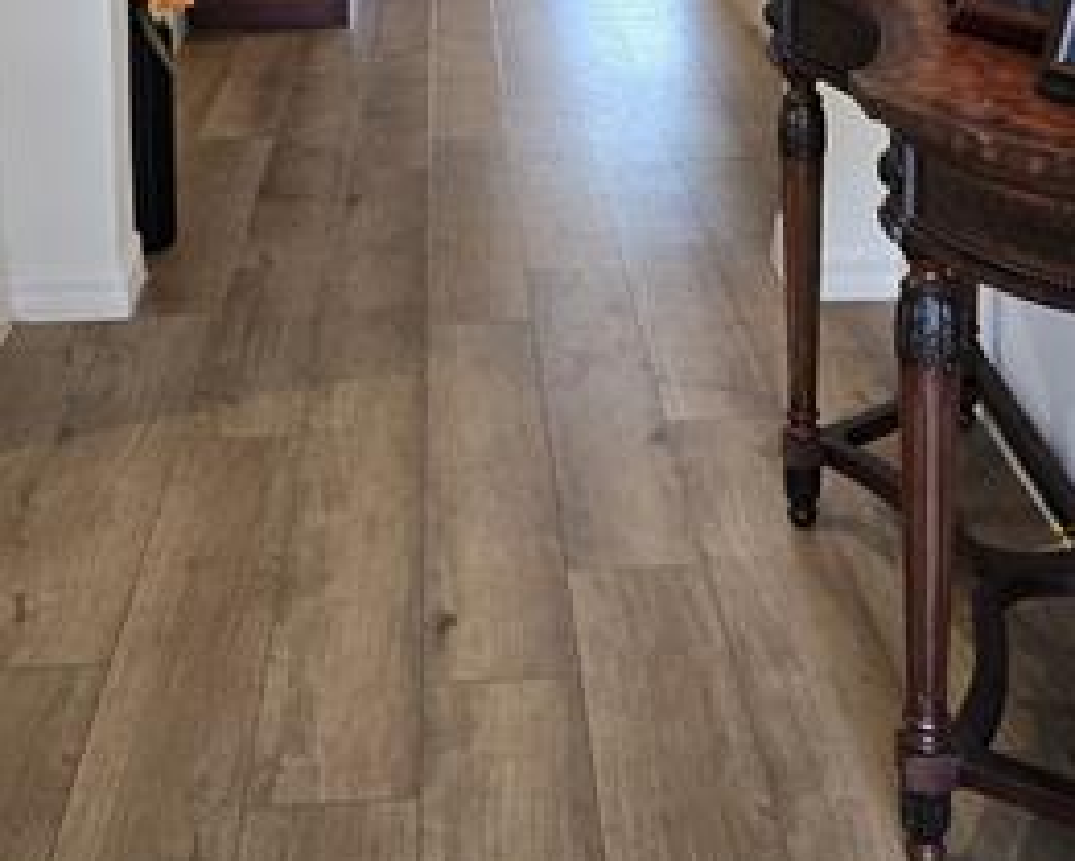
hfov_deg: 28.7
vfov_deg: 22.0
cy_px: -70
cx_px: 589
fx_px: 2101
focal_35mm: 66
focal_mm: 5.4
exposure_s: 1/120
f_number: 1.8
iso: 160
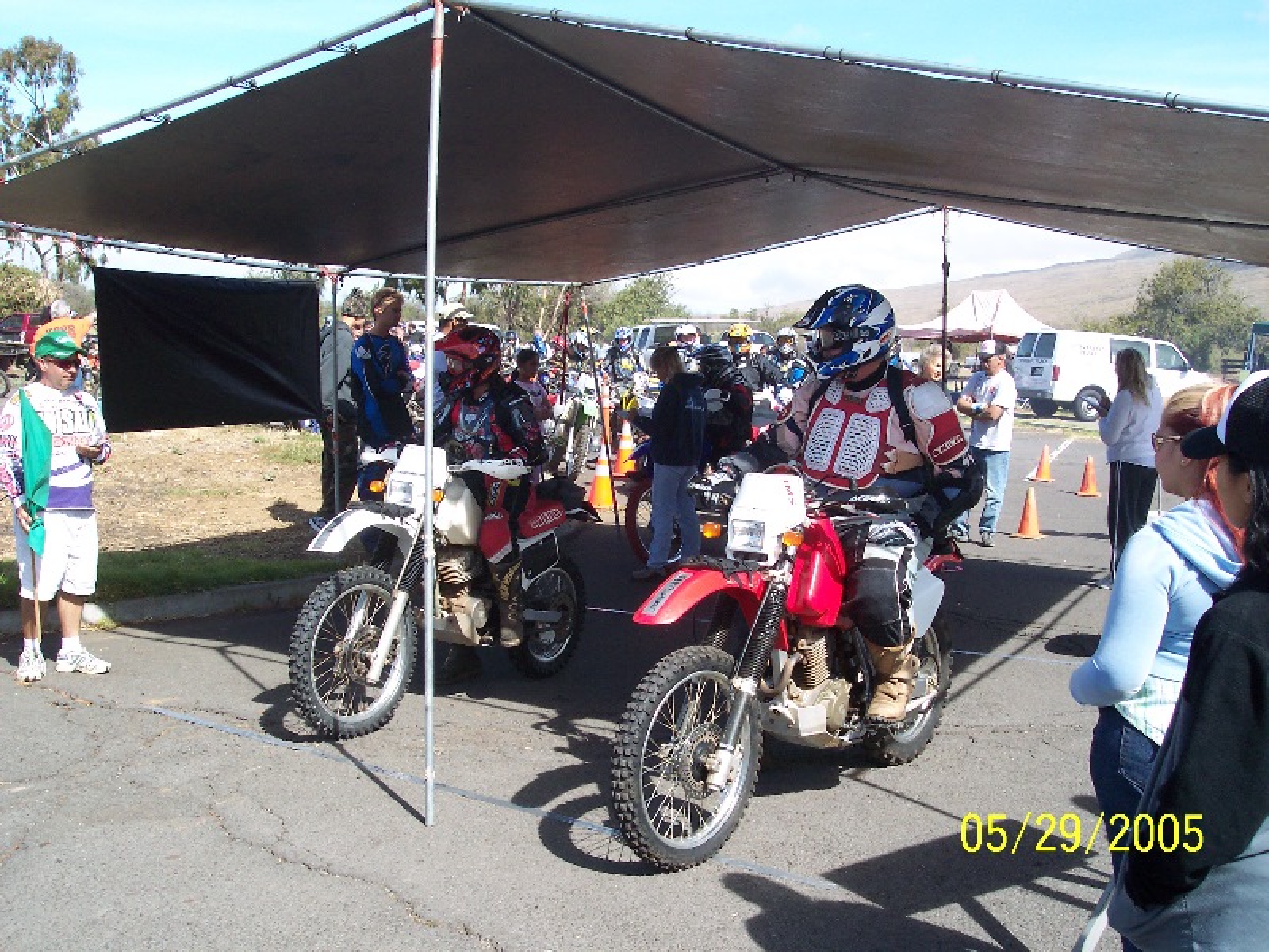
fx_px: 1393
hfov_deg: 49.0
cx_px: 634
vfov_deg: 37.7
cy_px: 476
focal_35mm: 38
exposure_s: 1/350
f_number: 4.8
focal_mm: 8
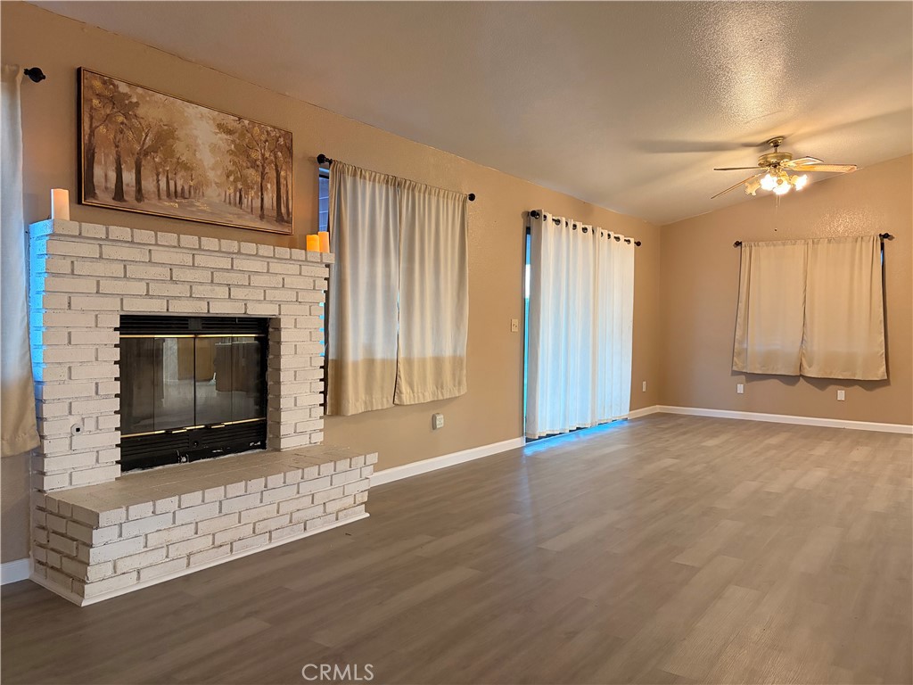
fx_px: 686
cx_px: 456
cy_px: 342
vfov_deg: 53.1
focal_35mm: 26
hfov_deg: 67.3
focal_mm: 5.96
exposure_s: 1/60
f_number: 1.6
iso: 400
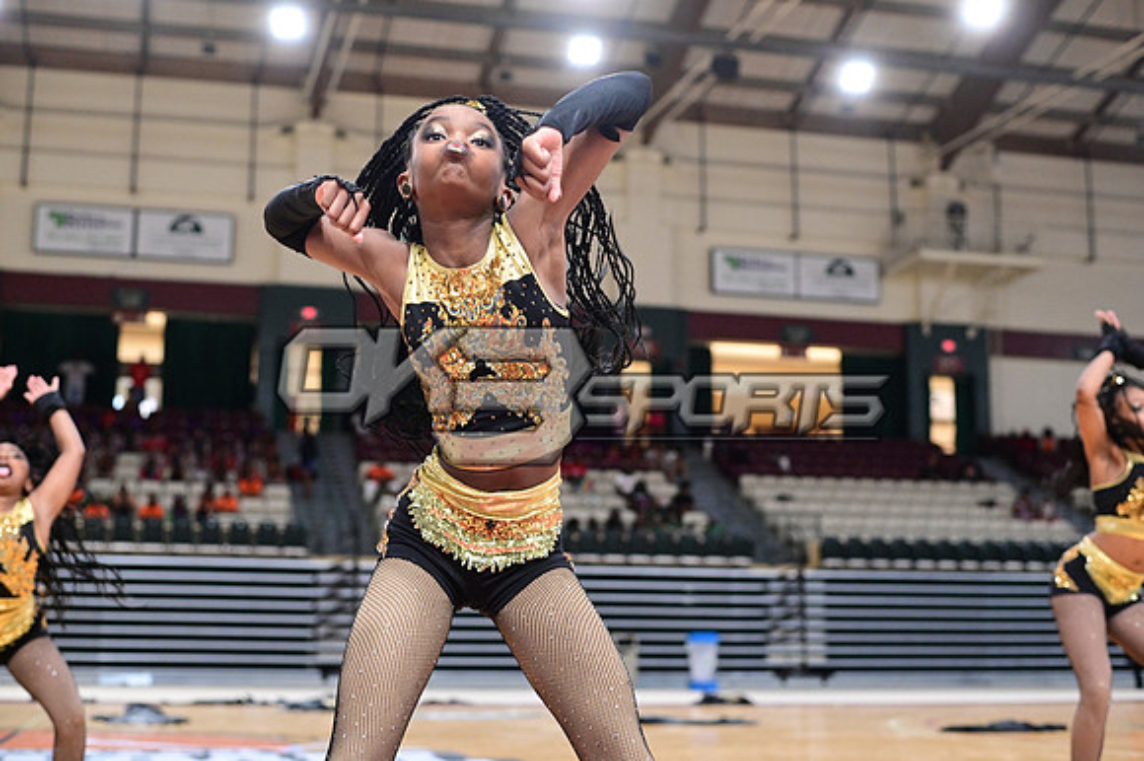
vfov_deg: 27.0
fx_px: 1588
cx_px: 572
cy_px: 380
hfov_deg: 39.6
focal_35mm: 50
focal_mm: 50
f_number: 3.2
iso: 6400
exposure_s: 1/1000
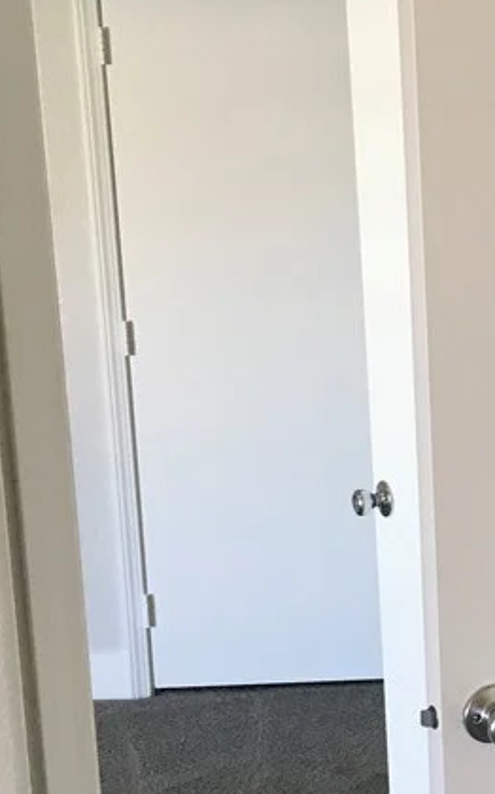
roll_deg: +0.7
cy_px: 457
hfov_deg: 16.1
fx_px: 1621
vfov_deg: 27.5
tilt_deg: -10.8
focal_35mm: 75
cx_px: 714
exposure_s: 1/30
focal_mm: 4.15
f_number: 2.2
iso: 40
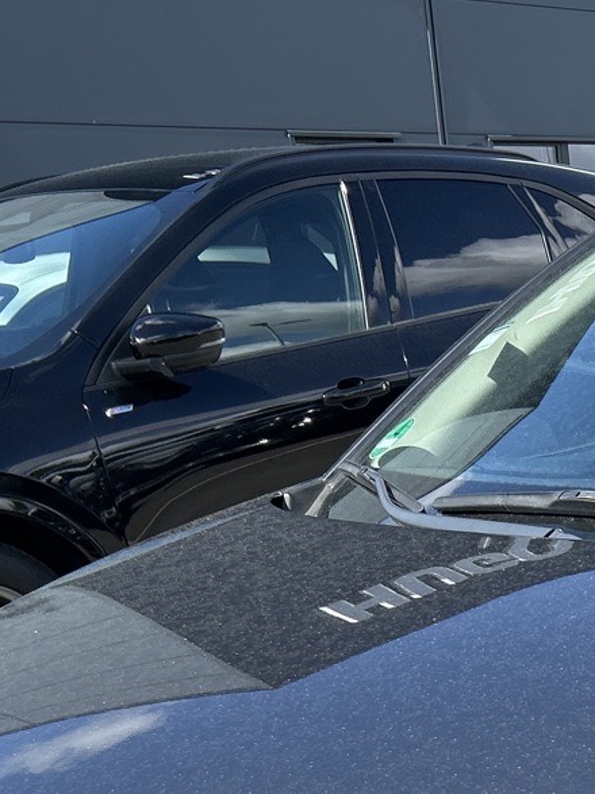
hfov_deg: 16.3
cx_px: 796
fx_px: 1949
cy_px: 963
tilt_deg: -19.4
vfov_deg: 21.3
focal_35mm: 85
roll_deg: +2.5
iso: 50
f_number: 1.5
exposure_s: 1/1724
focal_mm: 5.7
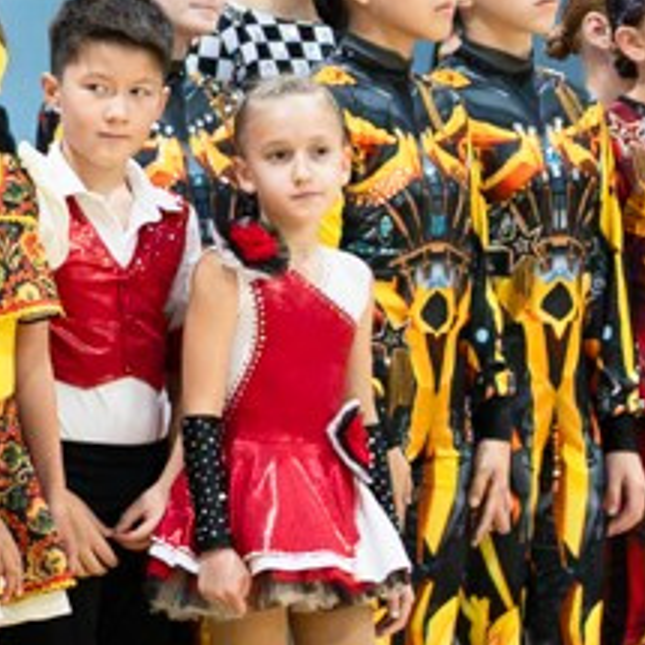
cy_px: 280
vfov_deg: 6.2
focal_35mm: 283
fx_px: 5966
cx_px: -1683
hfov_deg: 5.6
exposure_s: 1/320
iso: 2000
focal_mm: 28
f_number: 2.8
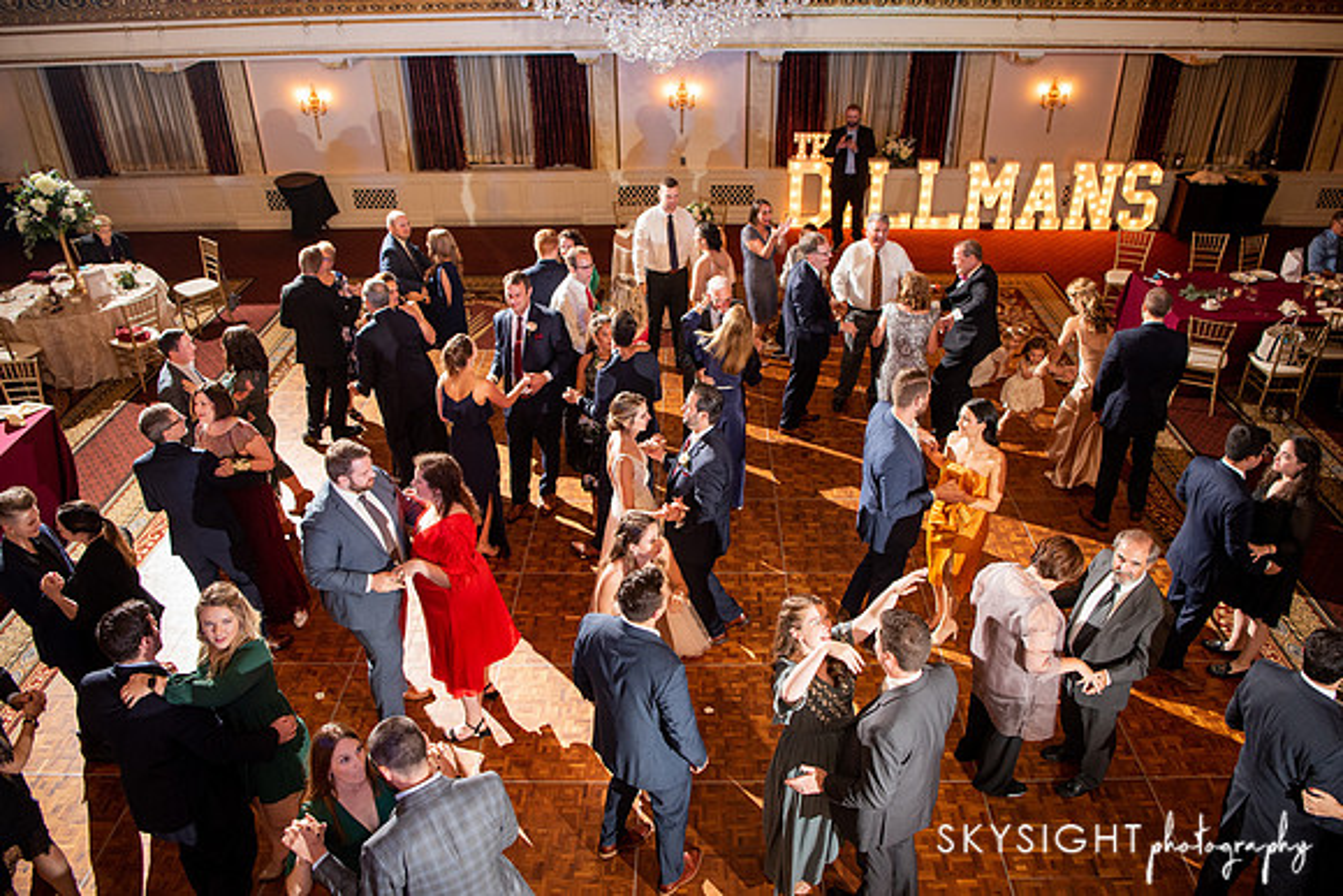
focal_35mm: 27
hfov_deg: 66.9
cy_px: 449
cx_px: 689
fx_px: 1016
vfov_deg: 47.6
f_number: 3.2
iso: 1250
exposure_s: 1/160
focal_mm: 26
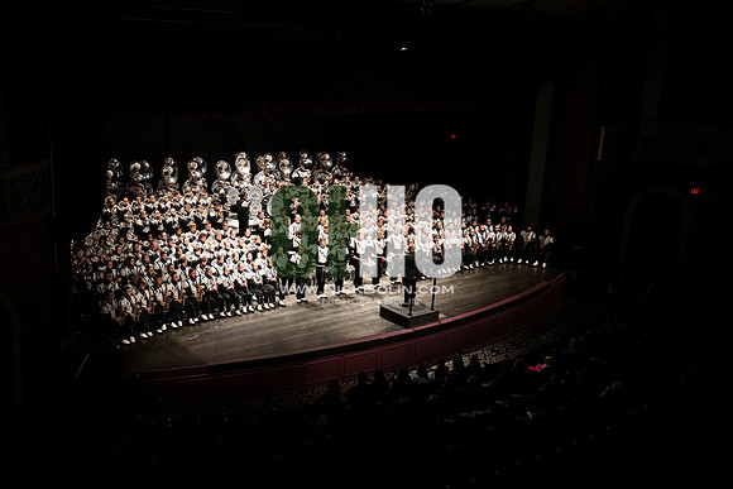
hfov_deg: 50.7
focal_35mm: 38
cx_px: 366
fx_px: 774
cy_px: 244
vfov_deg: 35.1
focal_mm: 38
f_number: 4
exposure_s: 1/500
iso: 4000
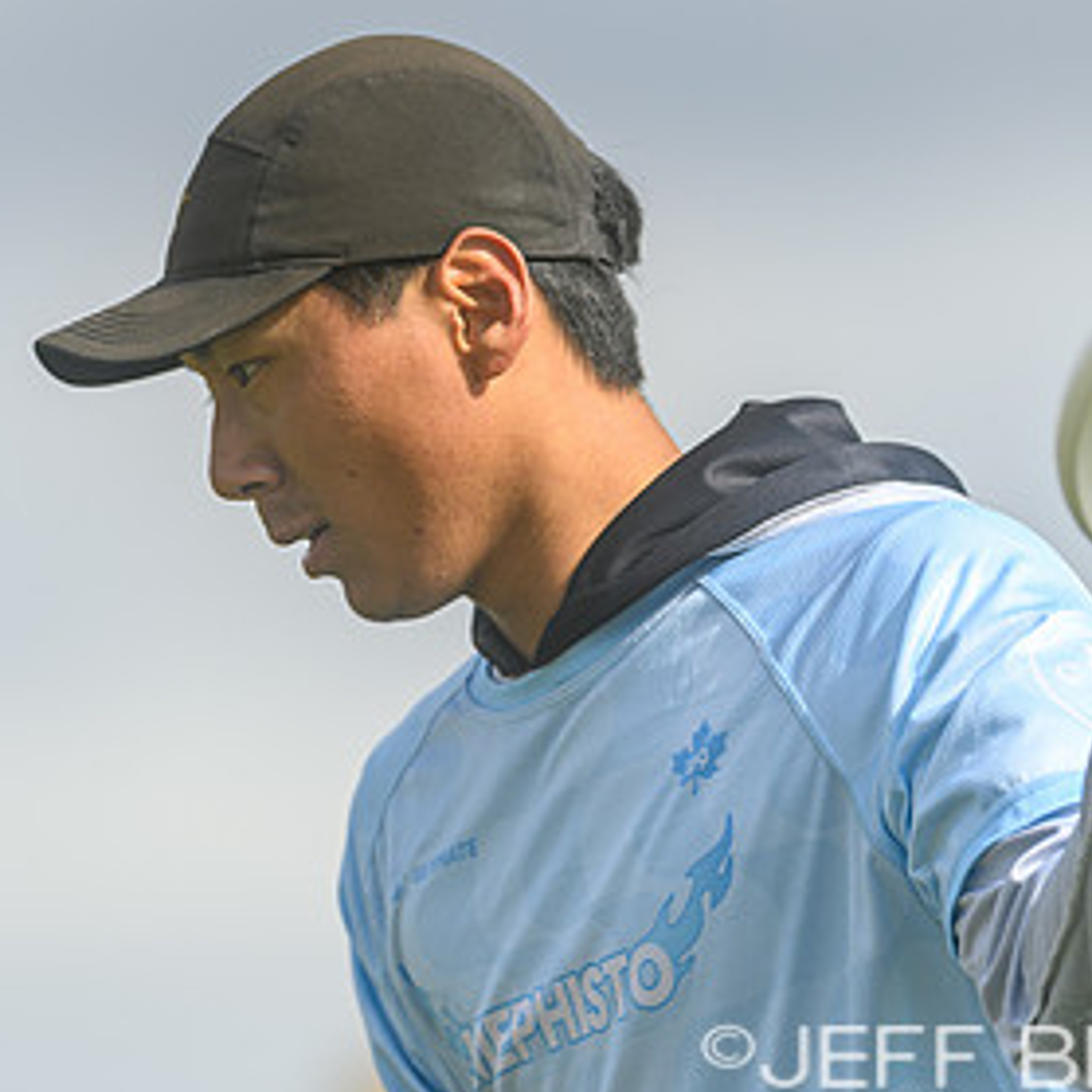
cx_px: 442
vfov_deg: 2.5
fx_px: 25233
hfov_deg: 2.5
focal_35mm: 707
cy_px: 460
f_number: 3.2
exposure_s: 1/1600
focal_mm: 400
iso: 100
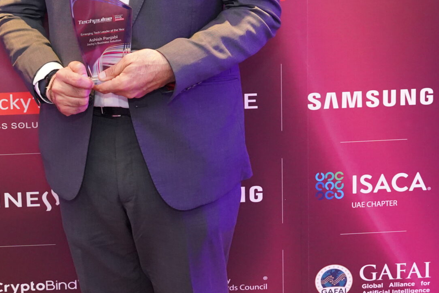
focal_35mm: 78
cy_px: 25
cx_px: 139
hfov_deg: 25.8
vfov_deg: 17.2
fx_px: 951
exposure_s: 1/160
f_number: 4
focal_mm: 33
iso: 6400
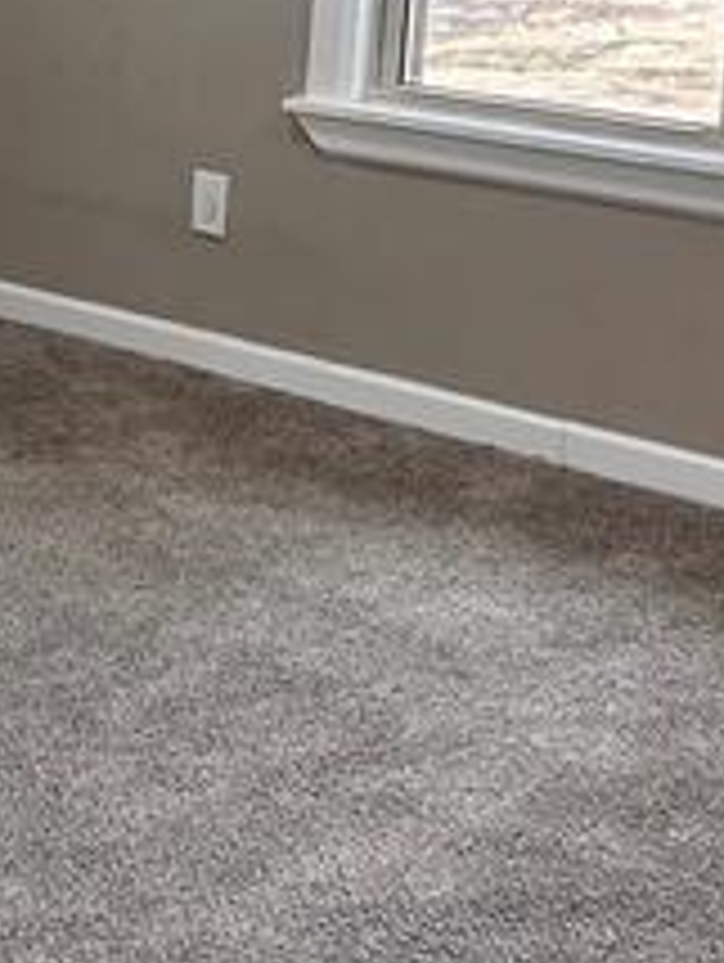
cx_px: -333
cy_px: 328
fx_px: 2394
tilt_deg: -14.6
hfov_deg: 15.9
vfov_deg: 22.6
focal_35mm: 86
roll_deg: -0.2
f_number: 1.78
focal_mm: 6.86
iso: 160
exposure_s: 1/120
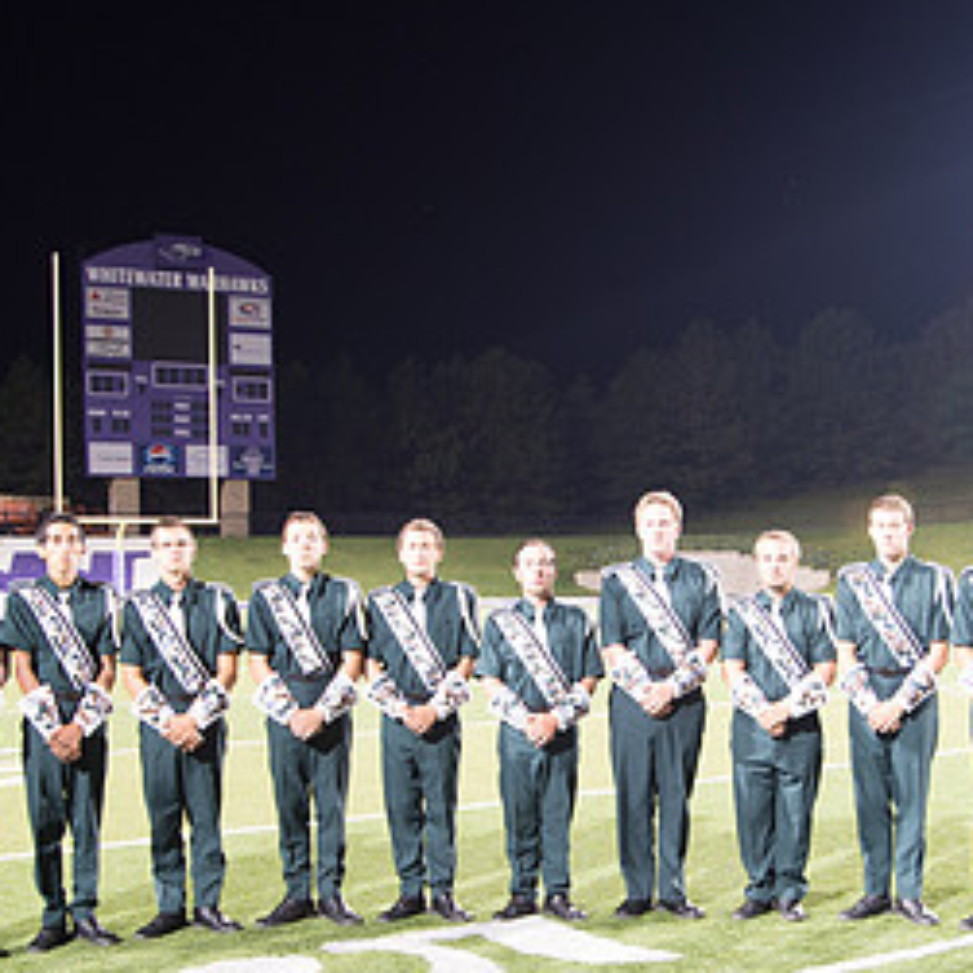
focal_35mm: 55
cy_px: 706
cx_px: 663
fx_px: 1749
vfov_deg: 30.7
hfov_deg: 30.8
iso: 1000
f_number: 5
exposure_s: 1/15
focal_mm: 28
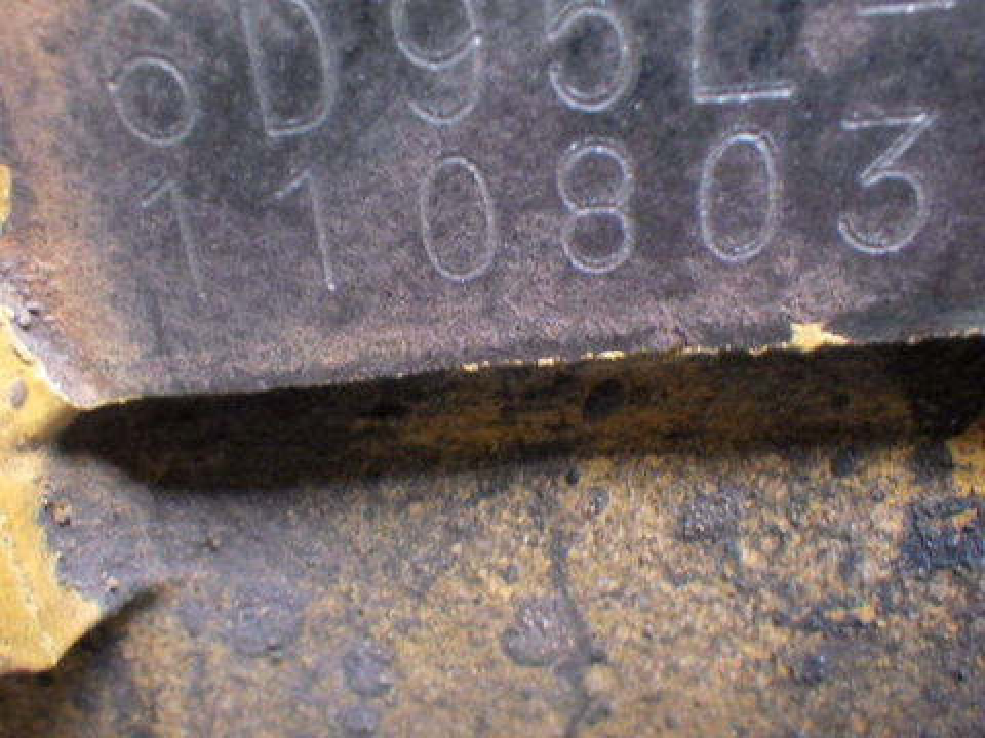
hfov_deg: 54.0
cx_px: 492
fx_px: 967
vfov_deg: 41.8
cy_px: 369
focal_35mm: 34
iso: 1600
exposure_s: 1/30
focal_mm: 6.1
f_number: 3.8
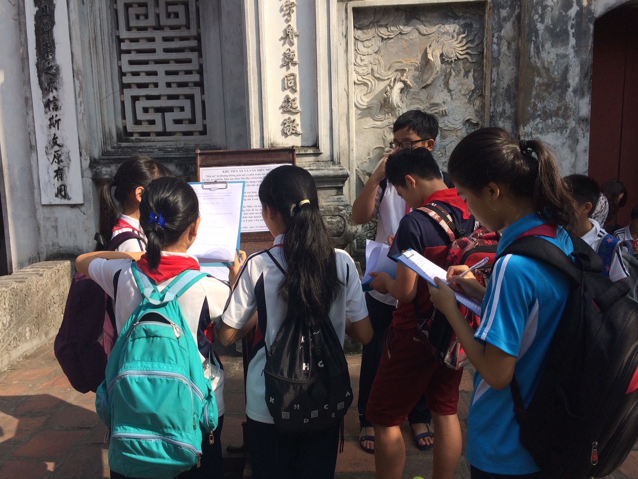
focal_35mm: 29
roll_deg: +1.9
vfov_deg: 48.2
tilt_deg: -7.9
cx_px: 319
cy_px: 240
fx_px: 534
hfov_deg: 61.7
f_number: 2.2
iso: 32
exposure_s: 1/1368
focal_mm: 4.15
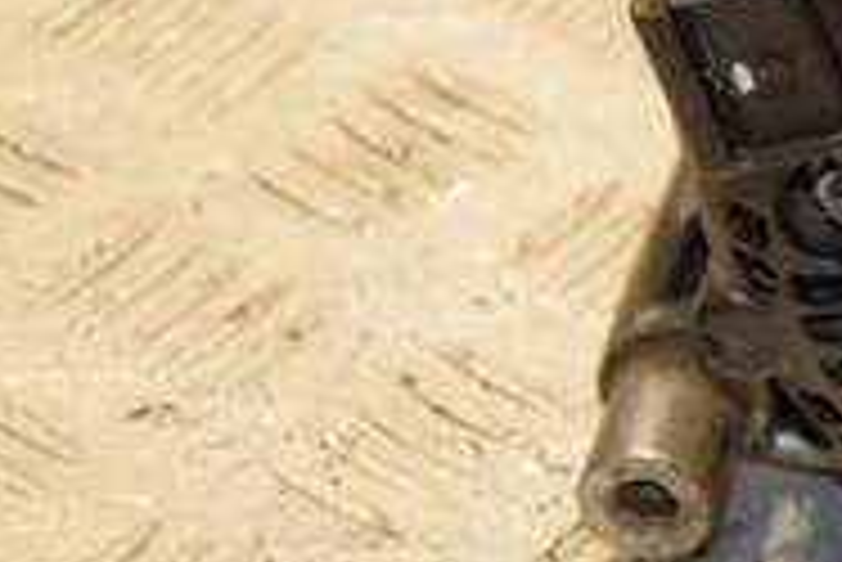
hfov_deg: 8.1
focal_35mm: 250
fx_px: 5852
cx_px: 1270
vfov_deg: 5.5
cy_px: -13
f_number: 5
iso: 800
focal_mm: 52
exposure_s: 1/160
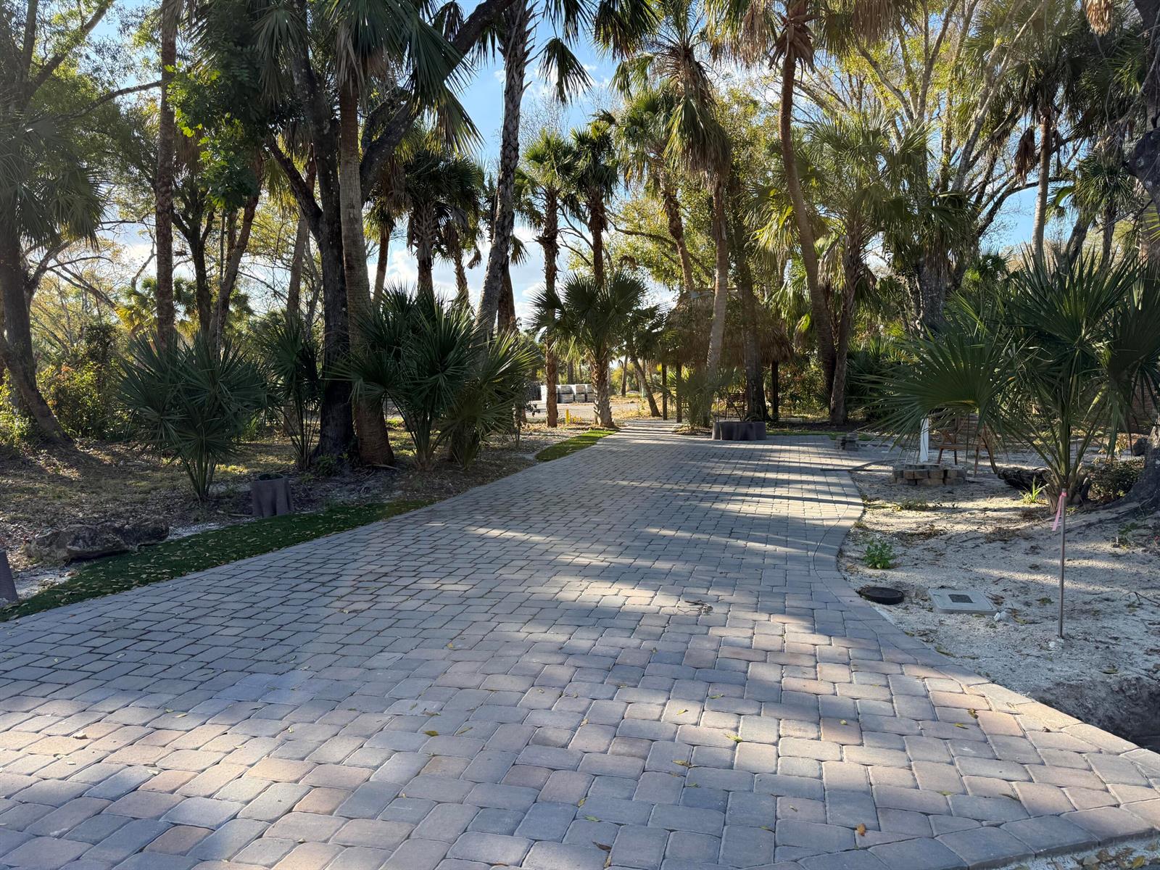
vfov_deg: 56.8
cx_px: 580
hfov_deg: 71.6
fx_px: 804
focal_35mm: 24
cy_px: 435
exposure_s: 1/1464
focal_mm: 6.76
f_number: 1.78
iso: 100
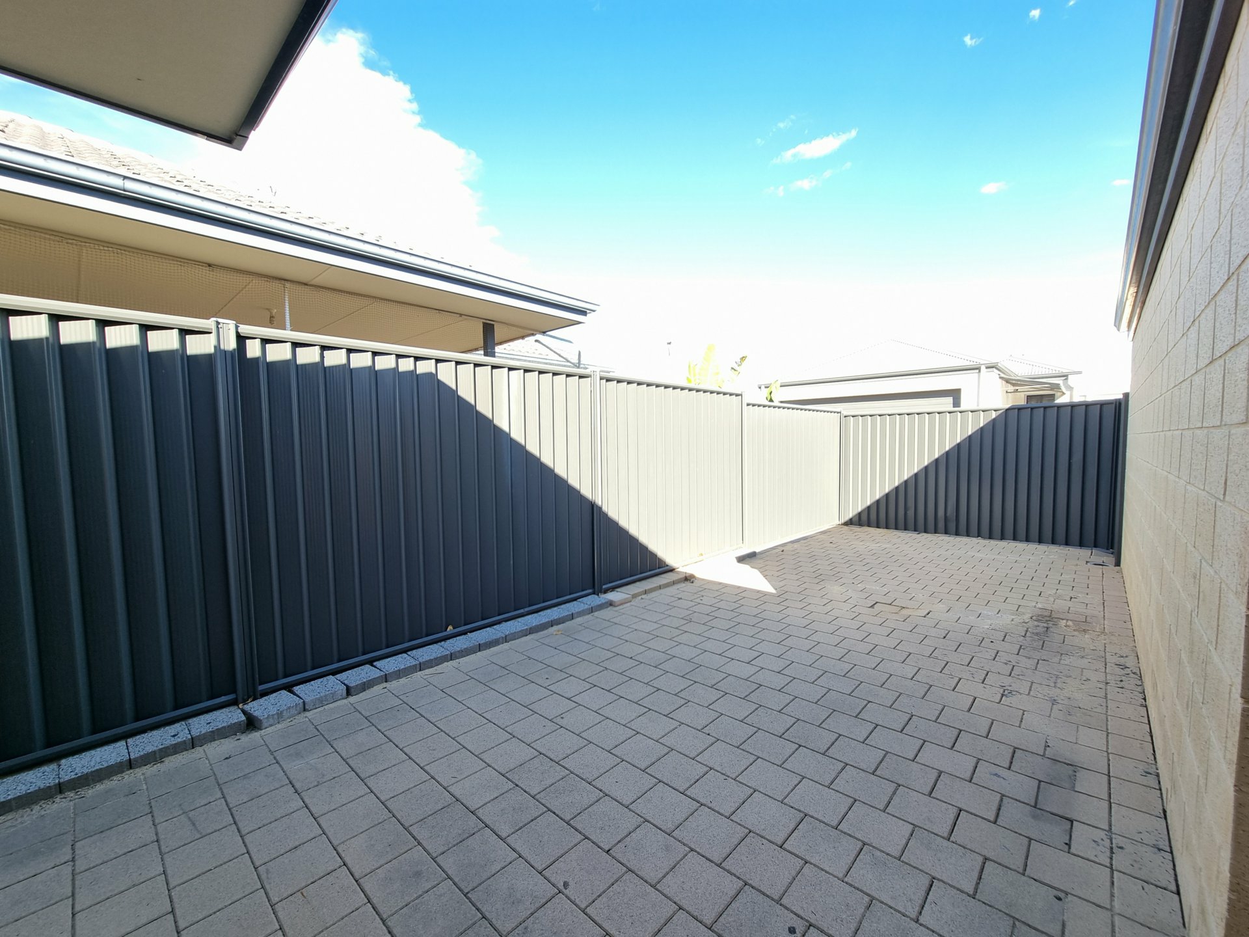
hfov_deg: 106.2
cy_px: 468
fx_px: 469
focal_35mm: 13
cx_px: 624
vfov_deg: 89.9
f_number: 2.2
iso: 50
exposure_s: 1/259
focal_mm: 2.2
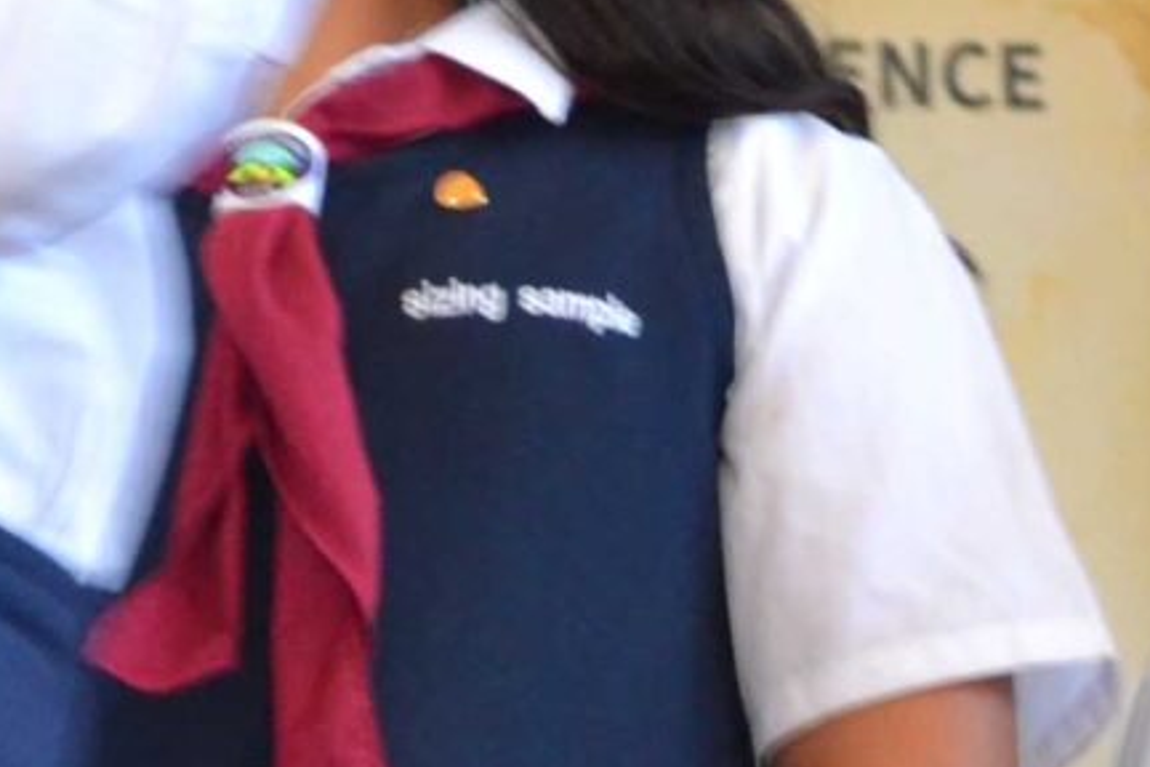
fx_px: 10796
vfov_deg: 4.1
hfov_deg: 6.1
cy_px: 760
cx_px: 799
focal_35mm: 338
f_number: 5
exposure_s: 1/60
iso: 1400
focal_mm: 38
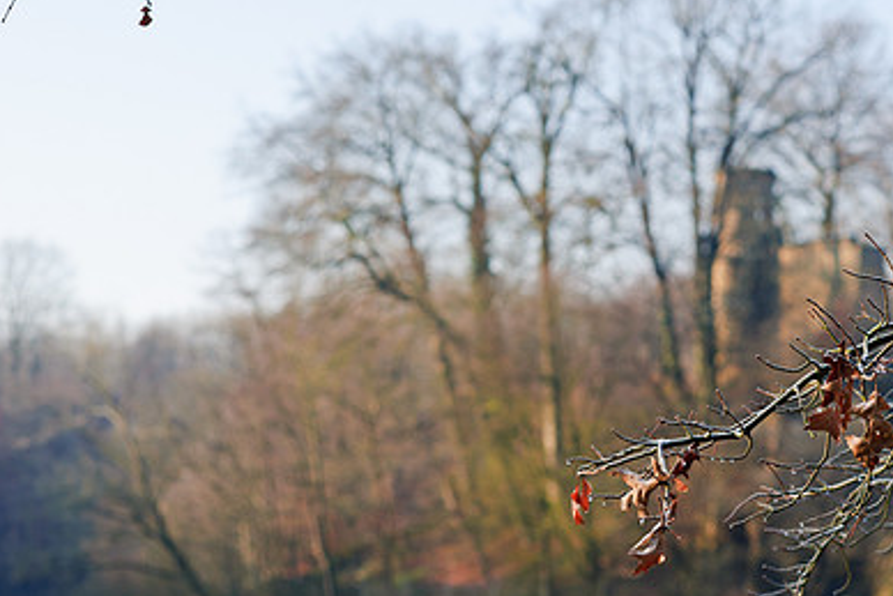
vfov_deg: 10.8
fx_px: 3151
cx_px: 661
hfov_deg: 16.1
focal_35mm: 127
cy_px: 298
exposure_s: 1/250
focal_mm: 85
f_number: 5
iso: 200
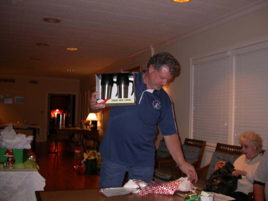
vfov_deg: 37.7
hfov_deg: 49.0
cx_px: 134
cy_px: 100
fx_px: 294
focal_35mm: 38
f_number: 2.6
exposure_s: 1/60
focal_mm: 7.85
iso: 100
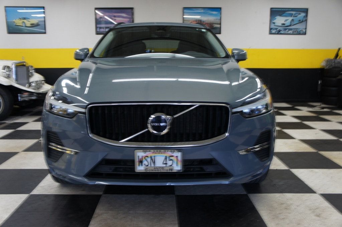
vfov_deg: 41.6
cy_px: 114
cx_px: 171
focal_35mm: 32
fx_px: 299
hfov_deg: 59.5
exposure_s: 1/40
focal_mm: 21
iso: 250
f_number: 4
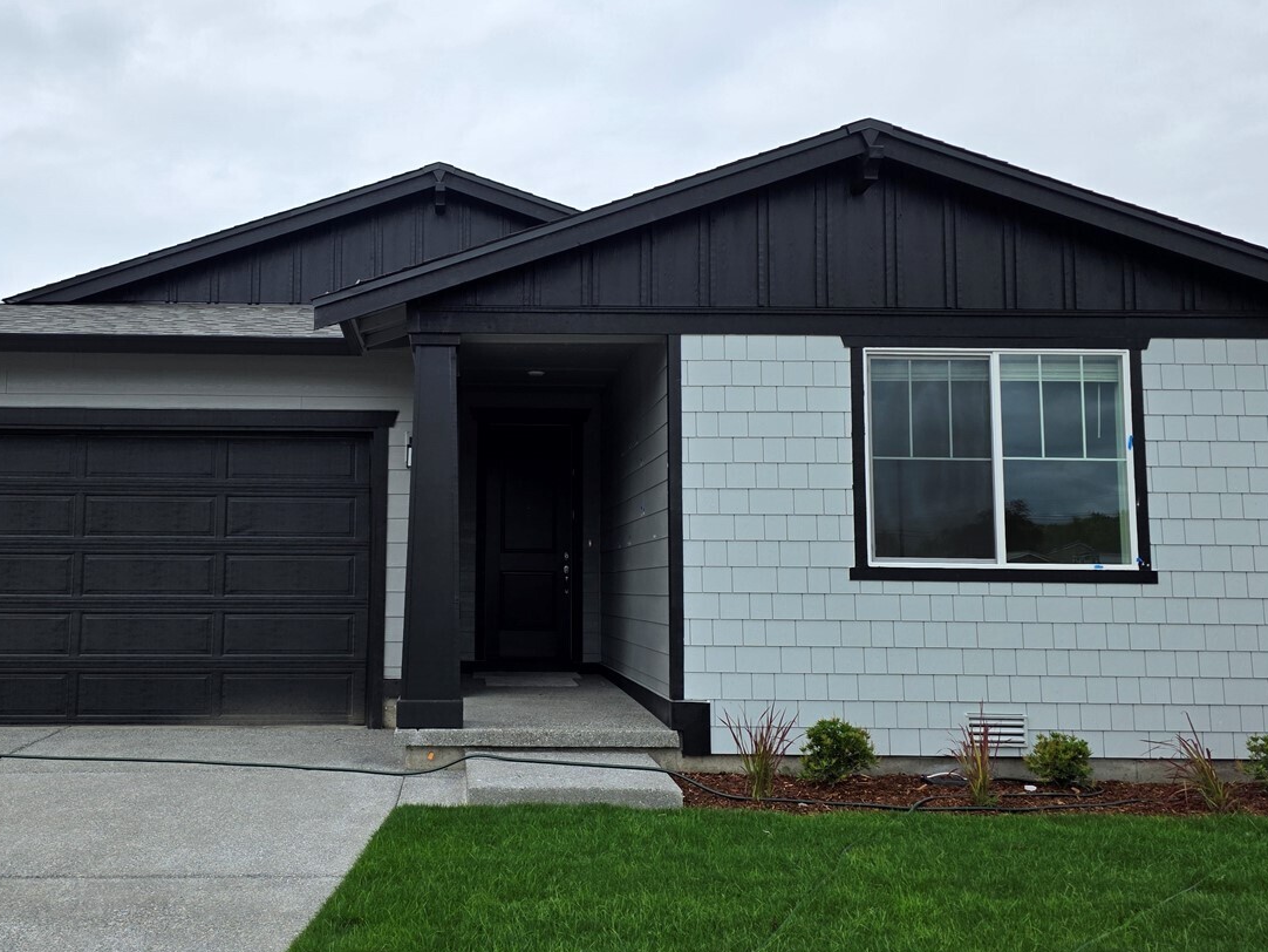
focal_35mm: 34
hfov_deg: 53.5
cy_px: 488
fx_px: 1246
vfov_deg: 41.8
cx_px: 496
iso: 80
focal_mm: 6.3
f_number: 1.7
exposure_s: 1/5296
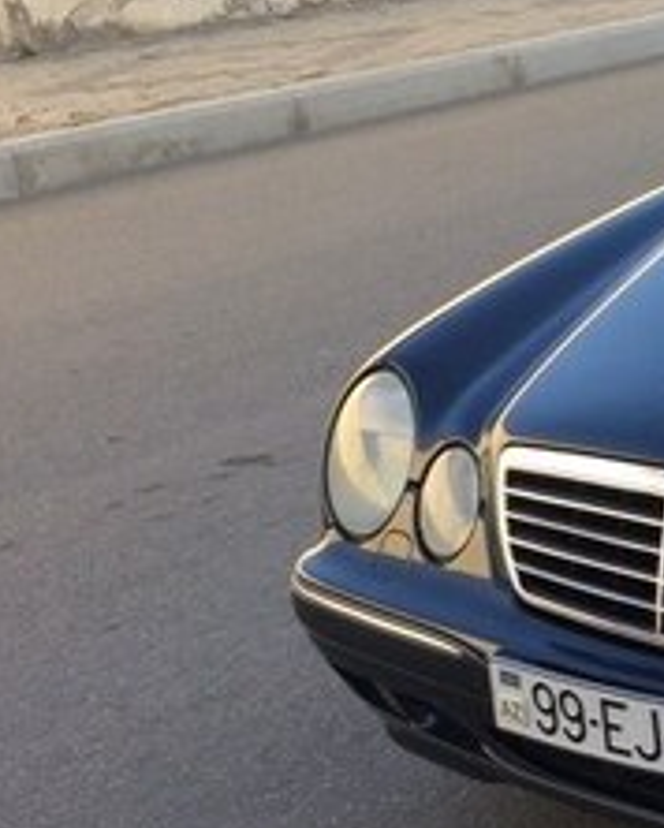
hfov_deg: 16.0
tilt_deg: -20.7
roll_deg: +3.7
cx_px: 1130
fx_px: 2061
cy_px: 487
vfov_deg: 22.7
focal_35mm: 84
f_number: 2.2
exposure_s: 1/483
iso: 32
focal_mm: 4.15
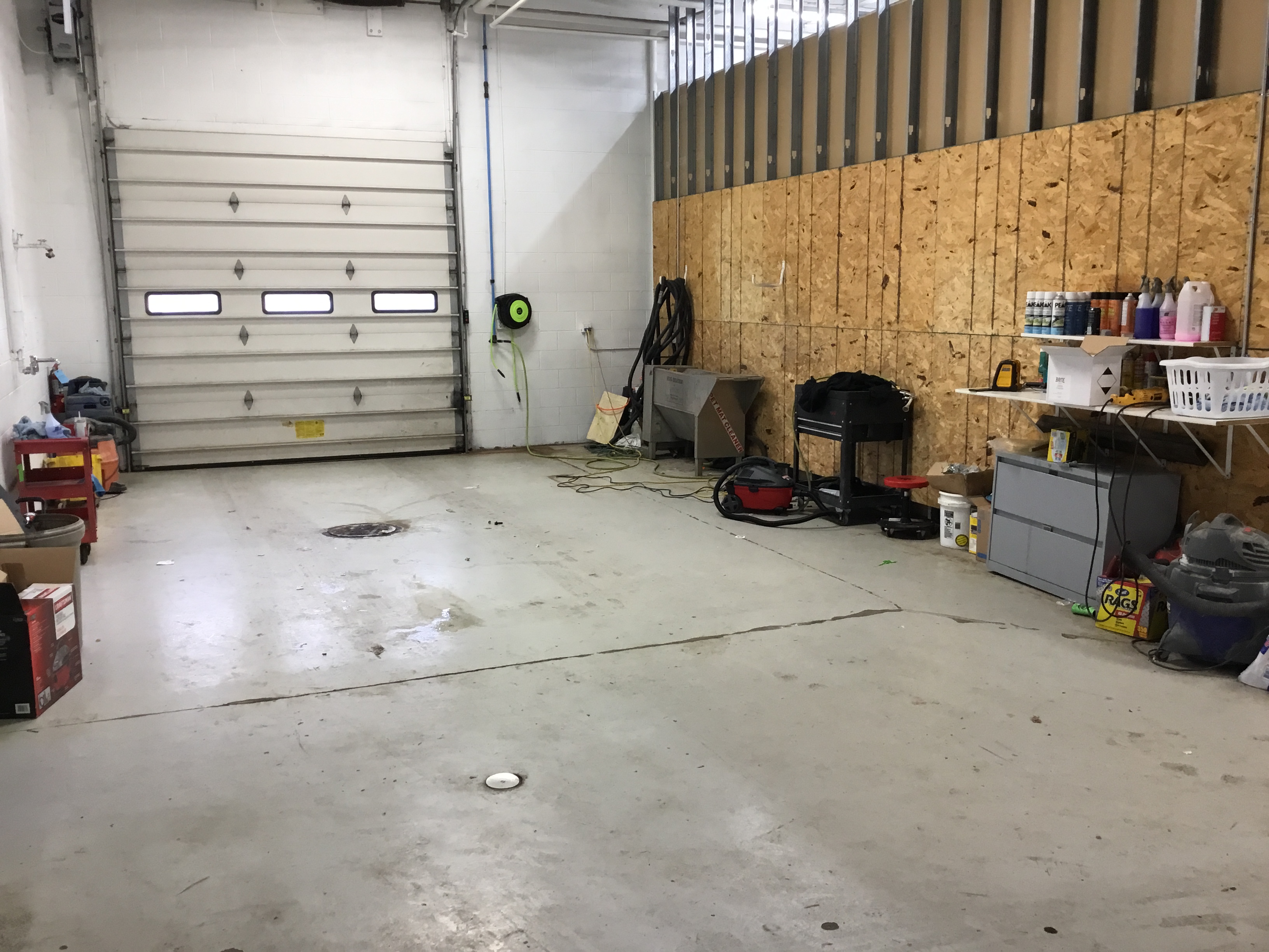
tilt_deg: -8.7
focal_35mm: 31
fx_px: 1136
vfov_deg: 45.4
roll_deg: +0.9
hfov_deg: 58.4
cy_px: 476
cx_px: 634
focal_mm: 3.3
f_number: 2.4
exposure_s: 1/30
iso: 50
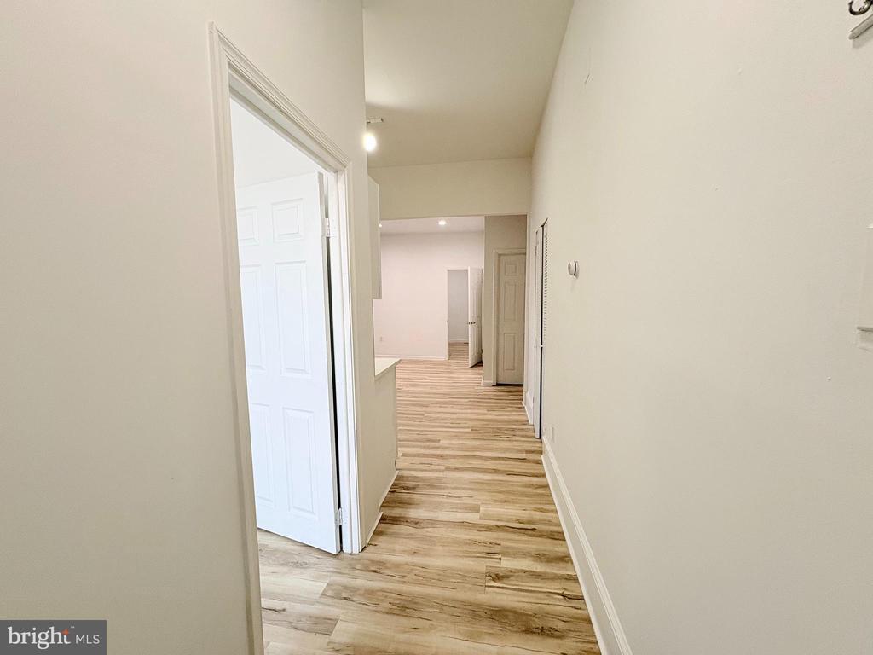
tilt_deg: -4.6
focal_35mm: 14
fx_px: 353
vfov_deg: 85.7
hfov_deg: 102.1
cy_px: 328
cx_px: 436
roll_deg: +0.6
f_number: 2.2
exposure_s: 1/120
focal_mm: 2.22
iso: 160
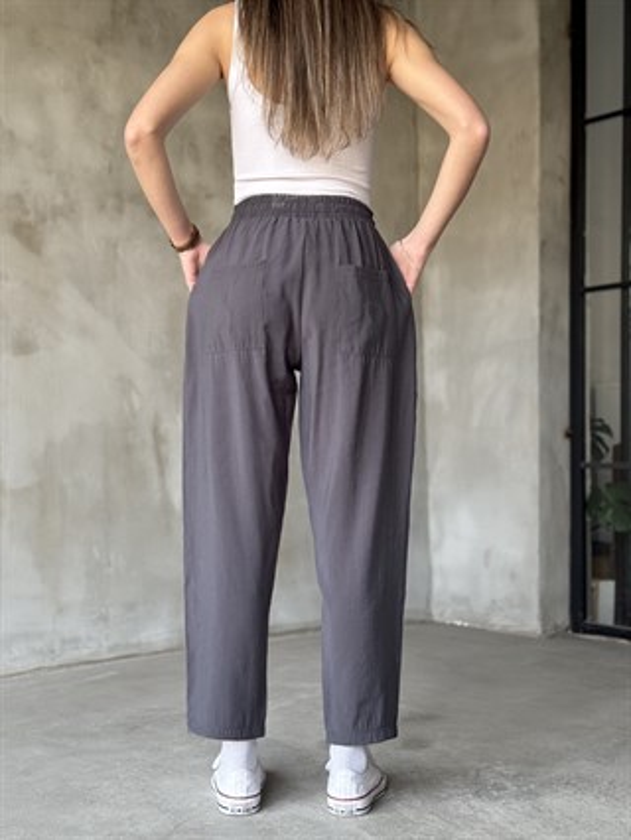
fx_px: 1165
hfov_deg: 30.3
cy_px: 420
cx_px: 316
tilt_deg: +1.4
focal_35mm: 48
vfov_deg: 39.6
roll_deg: -0.3
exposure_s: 1/60
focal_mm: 6.76
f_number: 1.78
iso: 160
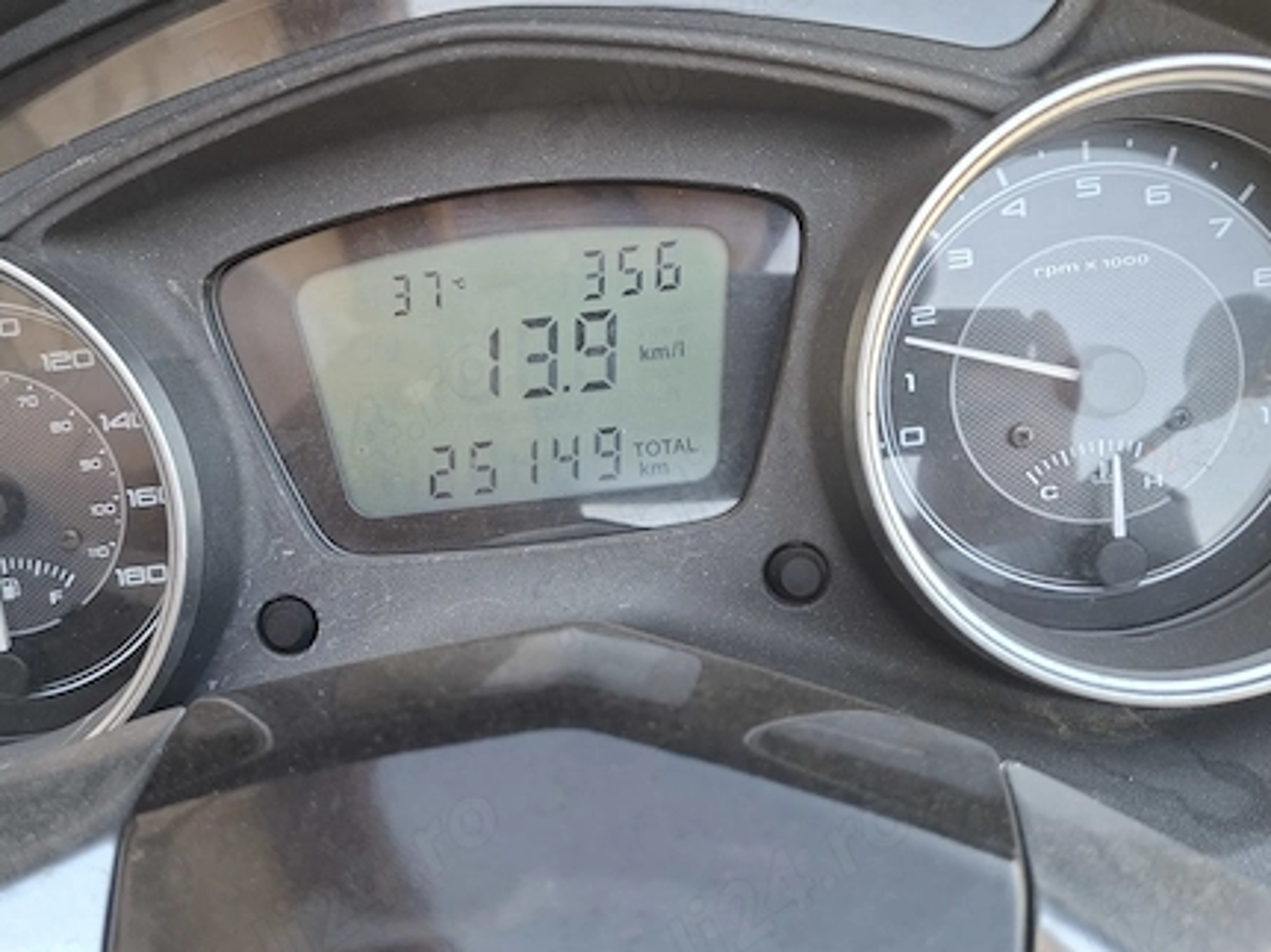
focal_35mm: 32
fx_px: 1175
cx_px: 513
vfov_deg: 44.1
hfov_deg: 56.4
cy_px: 516
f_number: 1.8
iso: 50
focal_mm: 5.54
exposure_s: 1/170
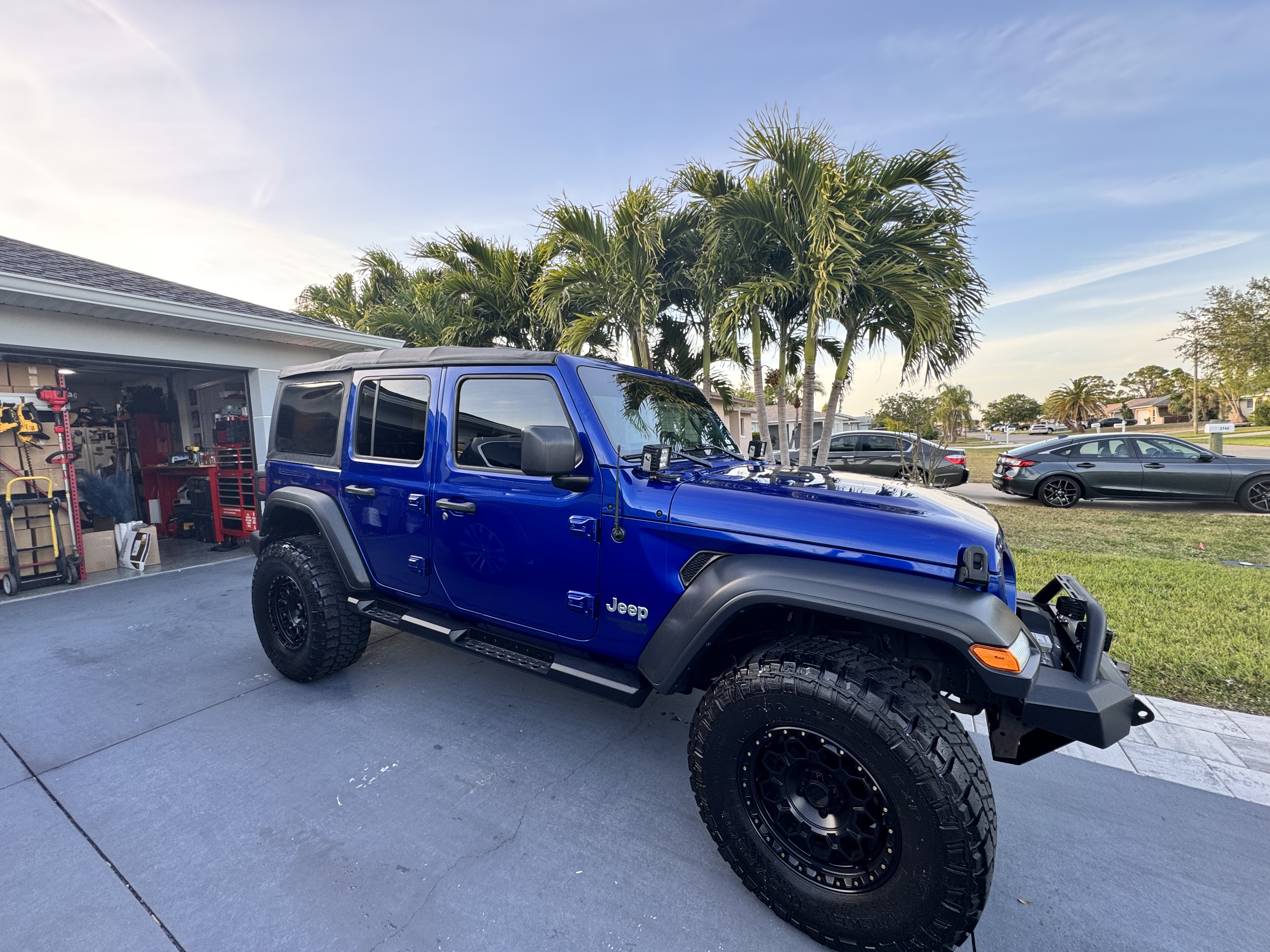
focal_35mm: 14
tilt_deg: -2.5
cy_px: 476
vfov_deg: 85.7
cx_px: 635
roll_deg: +2.7
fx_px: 514
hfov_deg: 102.1
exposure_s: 1/99
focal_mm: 2.22
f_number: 2.2
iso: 64
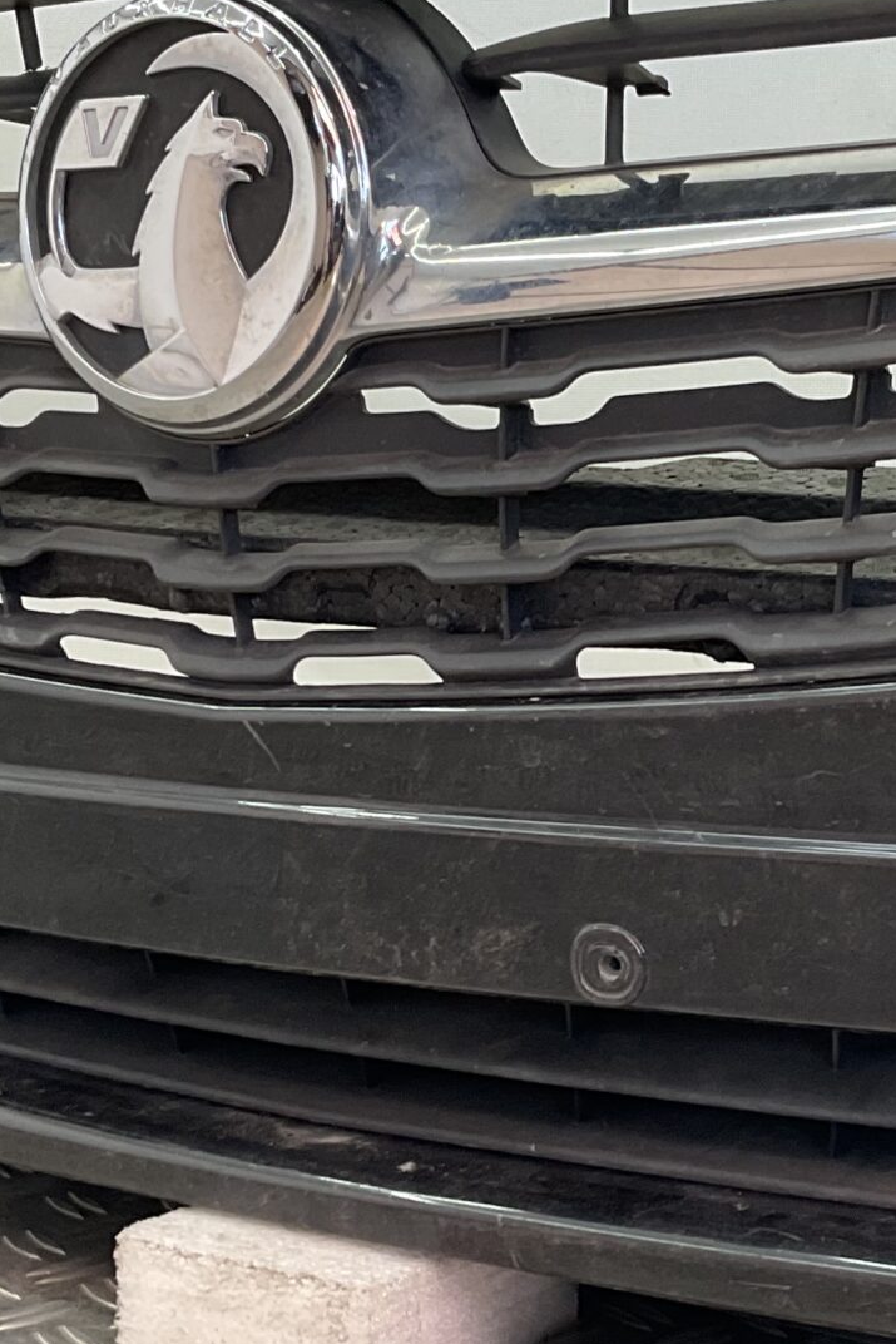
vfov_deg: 28.1
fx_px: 2687
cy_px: 609
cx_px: 699
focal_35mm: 72
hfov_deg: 18.8
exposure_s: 1/100
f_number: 1.8
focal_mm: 3
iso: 50
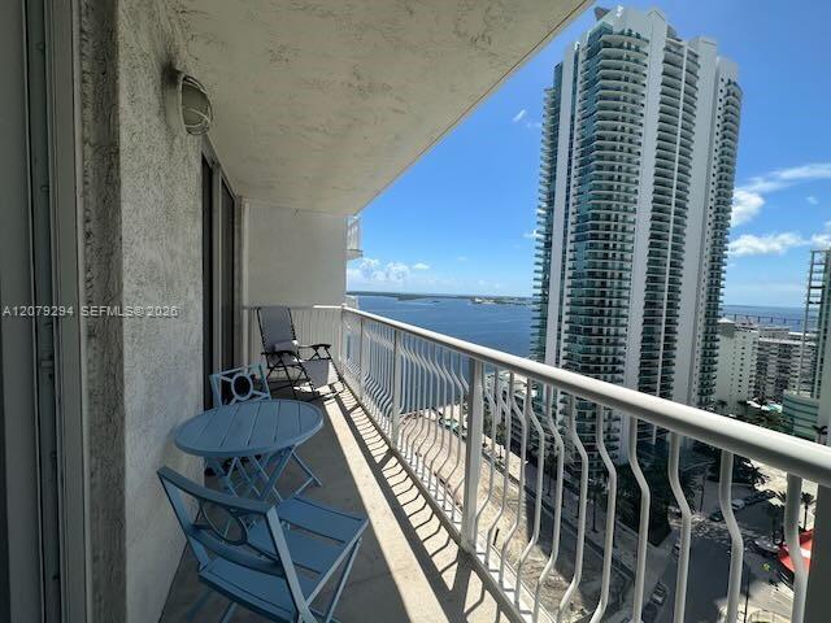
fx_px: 336
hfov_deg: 102.1
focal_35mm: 14
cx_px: 416
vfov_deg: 85.7
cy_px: 312
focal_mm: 2.22
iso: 40
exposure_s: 1/2304
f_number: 2.2
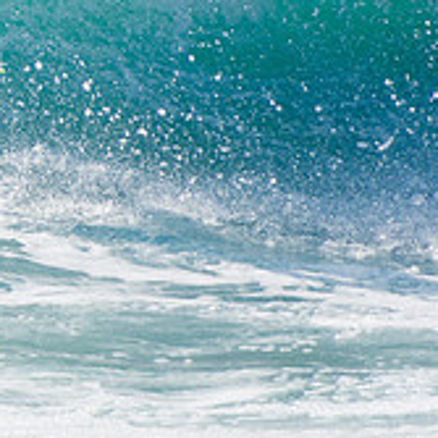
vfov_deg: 1.0
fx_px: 25410
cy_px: -64
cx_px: -281
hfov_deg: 1.0
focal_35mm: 1775
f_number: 5.6
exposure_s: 1/2000
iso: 280
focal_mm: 400
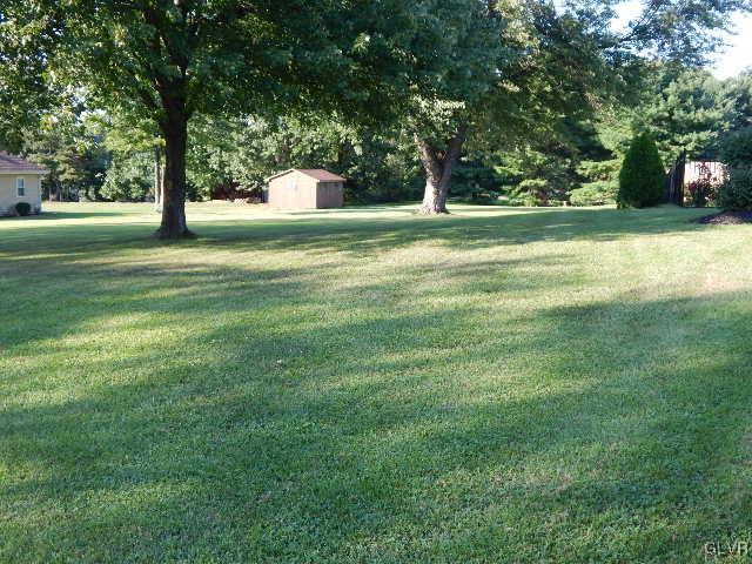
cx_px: 376
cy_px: 282
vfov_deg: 33.6
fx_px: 934
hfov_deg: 43.9
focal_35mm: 43
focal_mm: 7.7
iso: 125
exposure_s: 1/200
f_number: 3.6
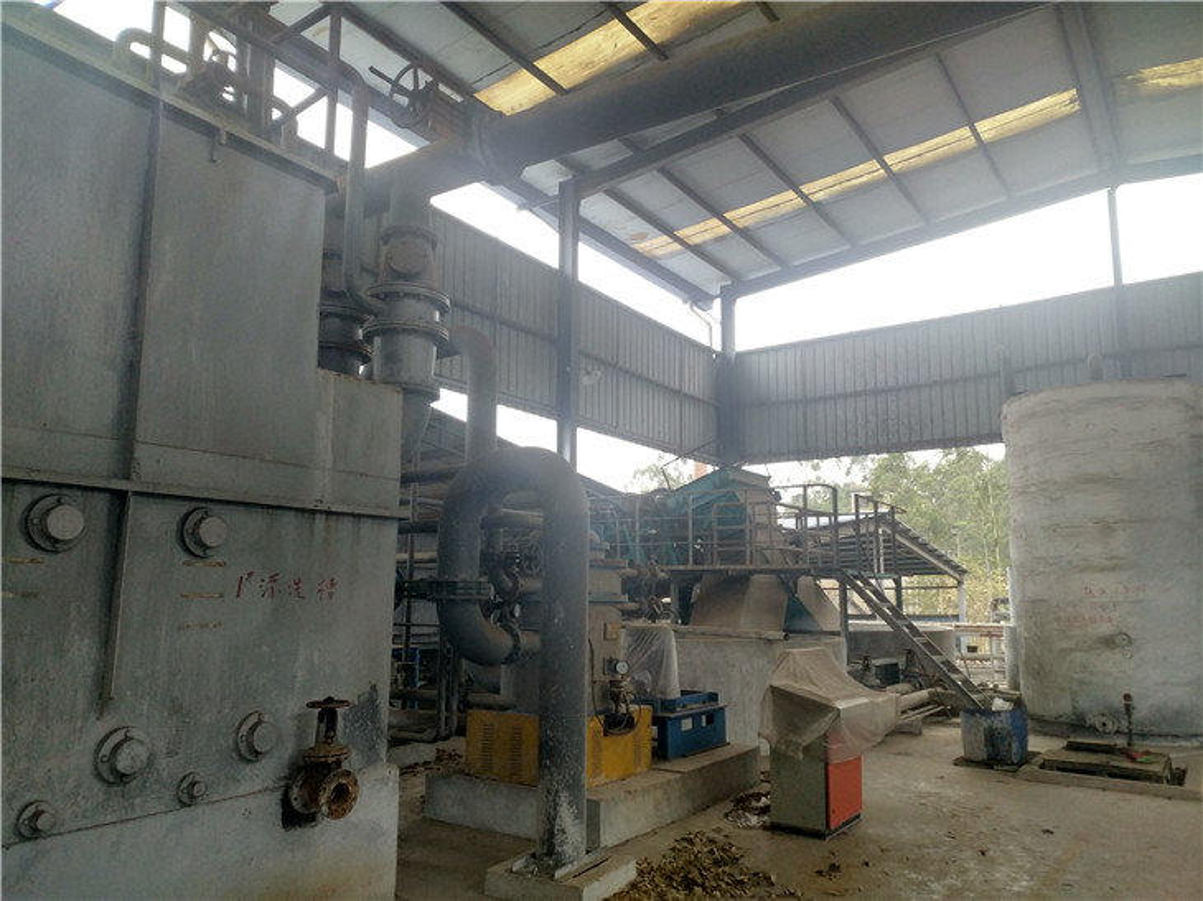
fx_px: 938
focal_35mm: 27
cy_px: 450
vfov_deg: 51.3
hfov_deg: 65.3
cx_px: 602
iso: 138
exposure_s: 1/50
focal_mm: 4.73
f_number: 2.2
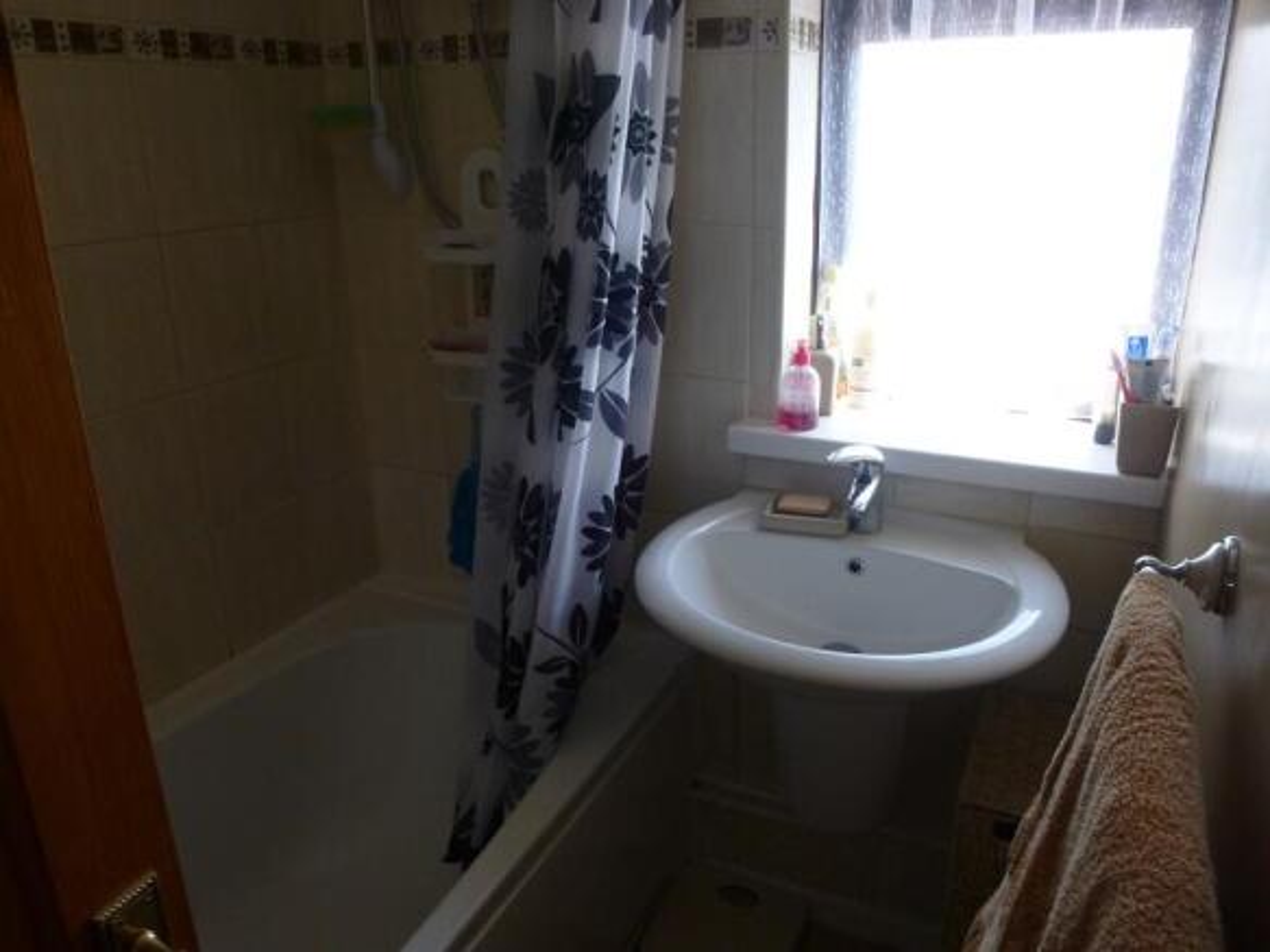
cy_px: 476
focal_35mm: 25
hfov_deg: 69.4
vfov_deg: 54.9
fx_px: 917
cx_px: 635
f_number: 3.1
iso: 200
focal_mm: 4.5
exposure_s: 1/60
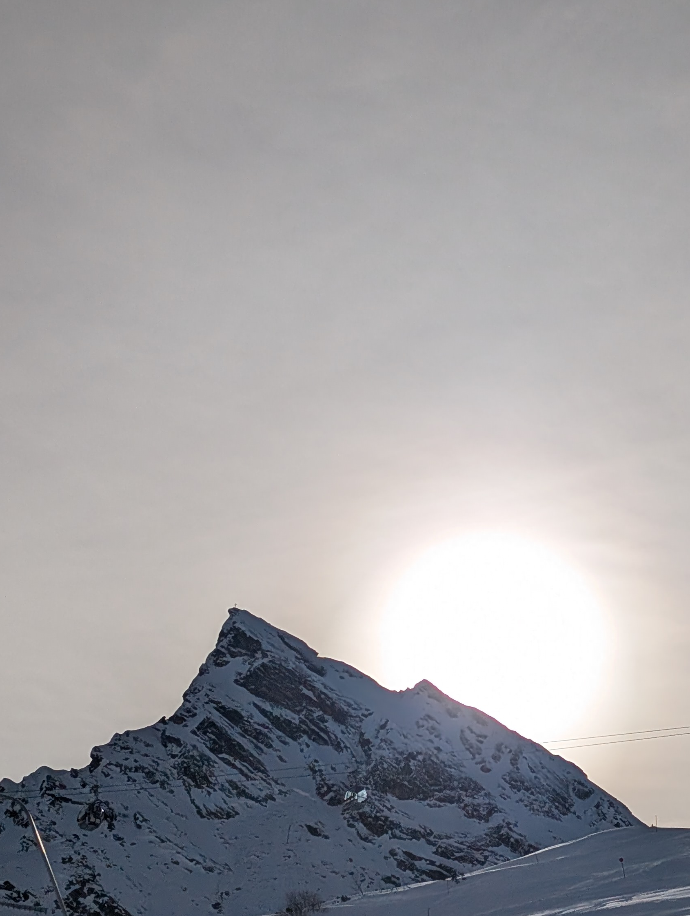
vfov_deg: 21.9
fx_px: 2360
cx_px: 501
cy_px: 565
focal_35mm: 89
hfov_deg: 16.6
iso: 26
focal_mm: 6.9
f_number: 1.68
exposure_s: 1/29412
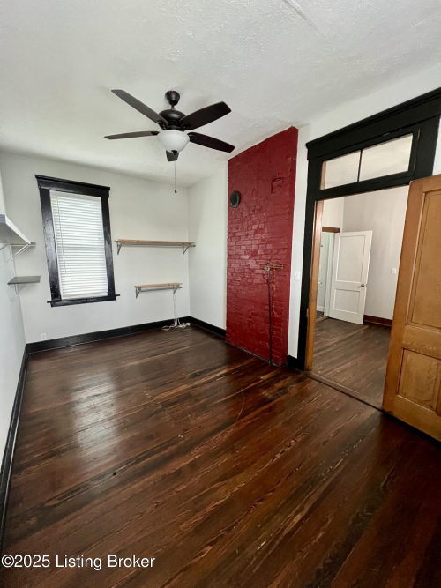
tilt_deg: -8.6
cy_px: 294
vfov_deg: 106.2
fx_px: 221
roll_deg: +0.5
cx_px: 220
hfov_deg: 89.9
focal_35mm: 13
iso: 1000
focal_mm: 1.57
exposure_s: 1/60
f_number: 1.8
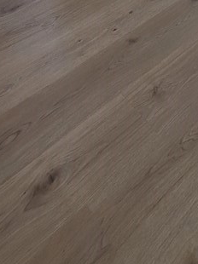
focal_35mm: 43
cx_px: 196
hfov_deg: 31.2
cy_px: -96
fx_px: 328
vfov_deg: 31.3
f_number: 2.2
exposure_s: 1/60
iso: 64
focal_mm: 1.74
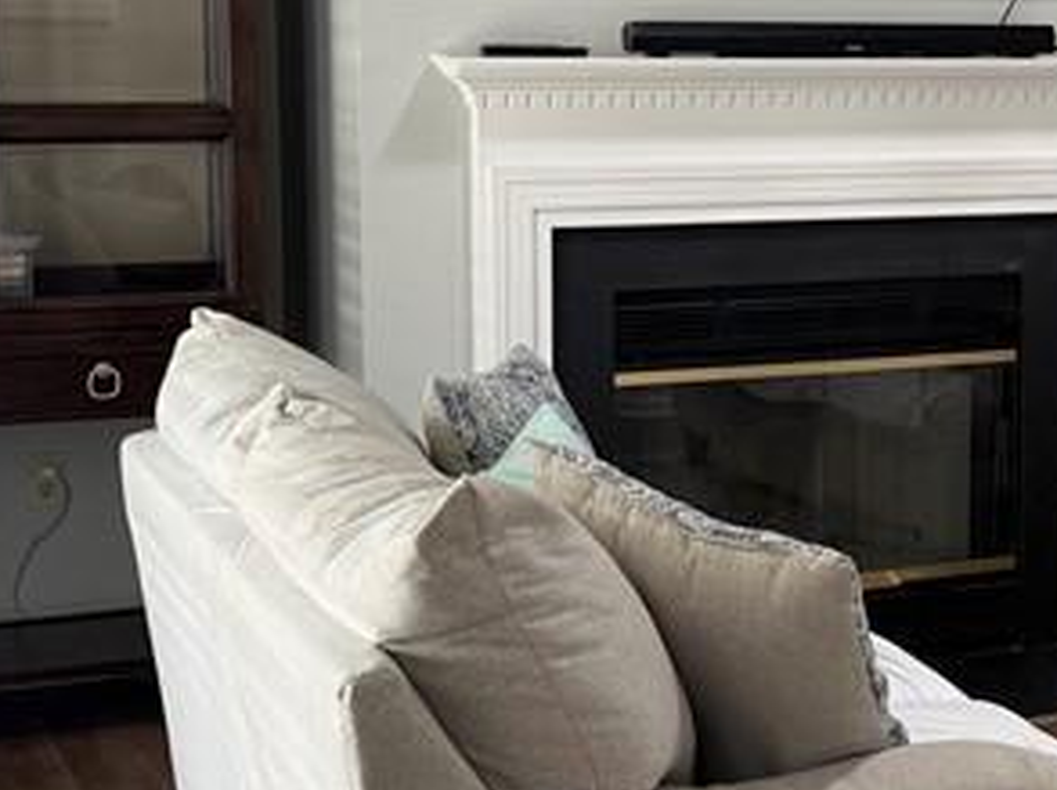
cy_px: 281
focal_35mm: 84
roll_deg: -0.3
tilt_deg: -6.0
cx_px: 1053
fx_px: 2562
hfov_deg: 22.4
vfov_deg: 17.5
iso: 200
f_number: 1.78
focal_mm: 6.76
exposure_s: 1/66
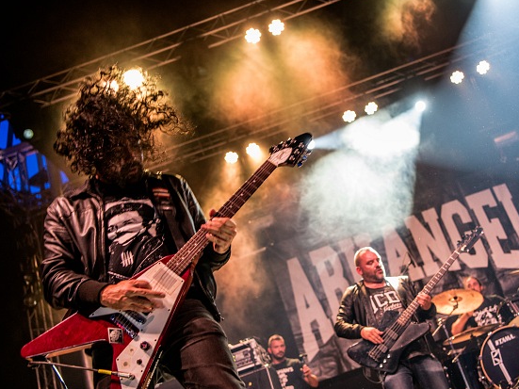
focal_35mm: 44
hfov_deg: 42.9
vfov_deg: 32.8
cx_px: 284
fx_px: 660
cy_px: 217
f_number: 2.8
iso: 800
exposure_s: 1/100
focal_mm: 35
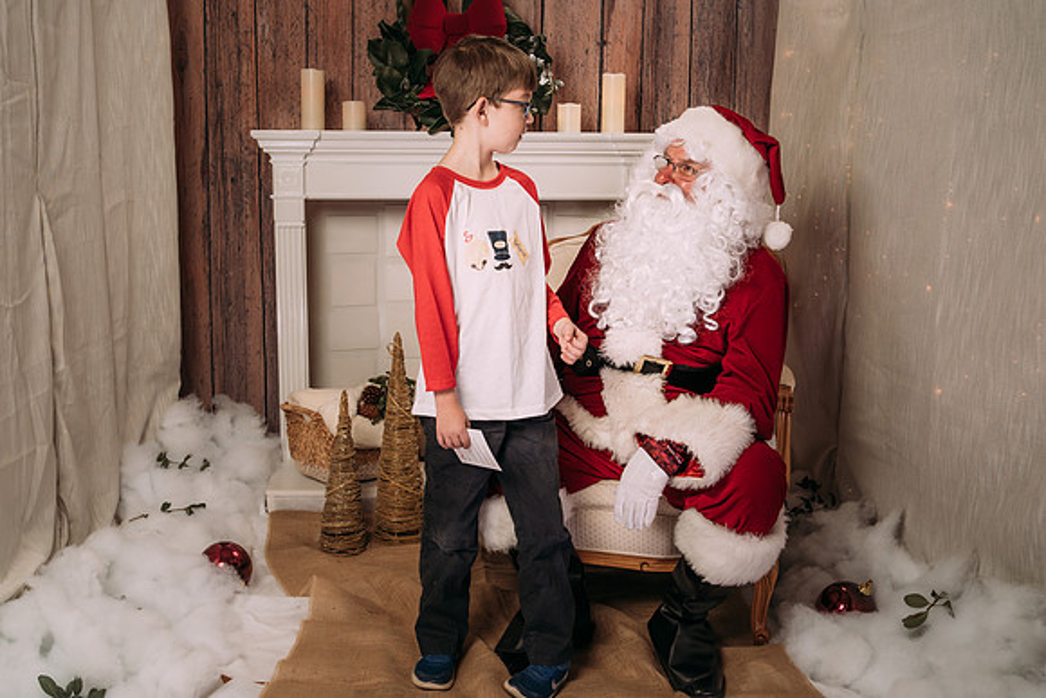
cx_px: 495
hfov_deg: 49.5
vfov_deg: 34.2
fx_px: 1134
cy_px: 346
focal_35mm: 39
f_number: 5.6
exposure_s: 1/100
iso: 100
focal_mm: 35
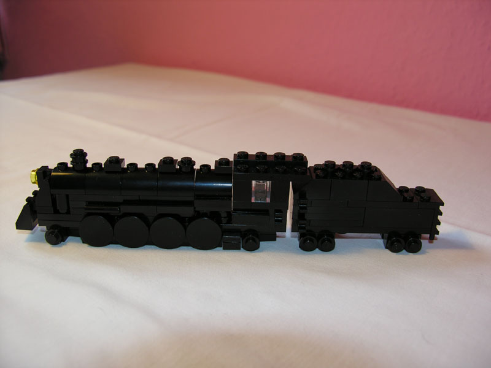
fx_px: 496
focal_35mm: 35
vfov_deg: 40.7
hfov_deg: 52.6
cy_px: 184
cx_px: 246
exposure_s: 1/30
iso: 50
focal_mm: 8.9
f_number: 2.8
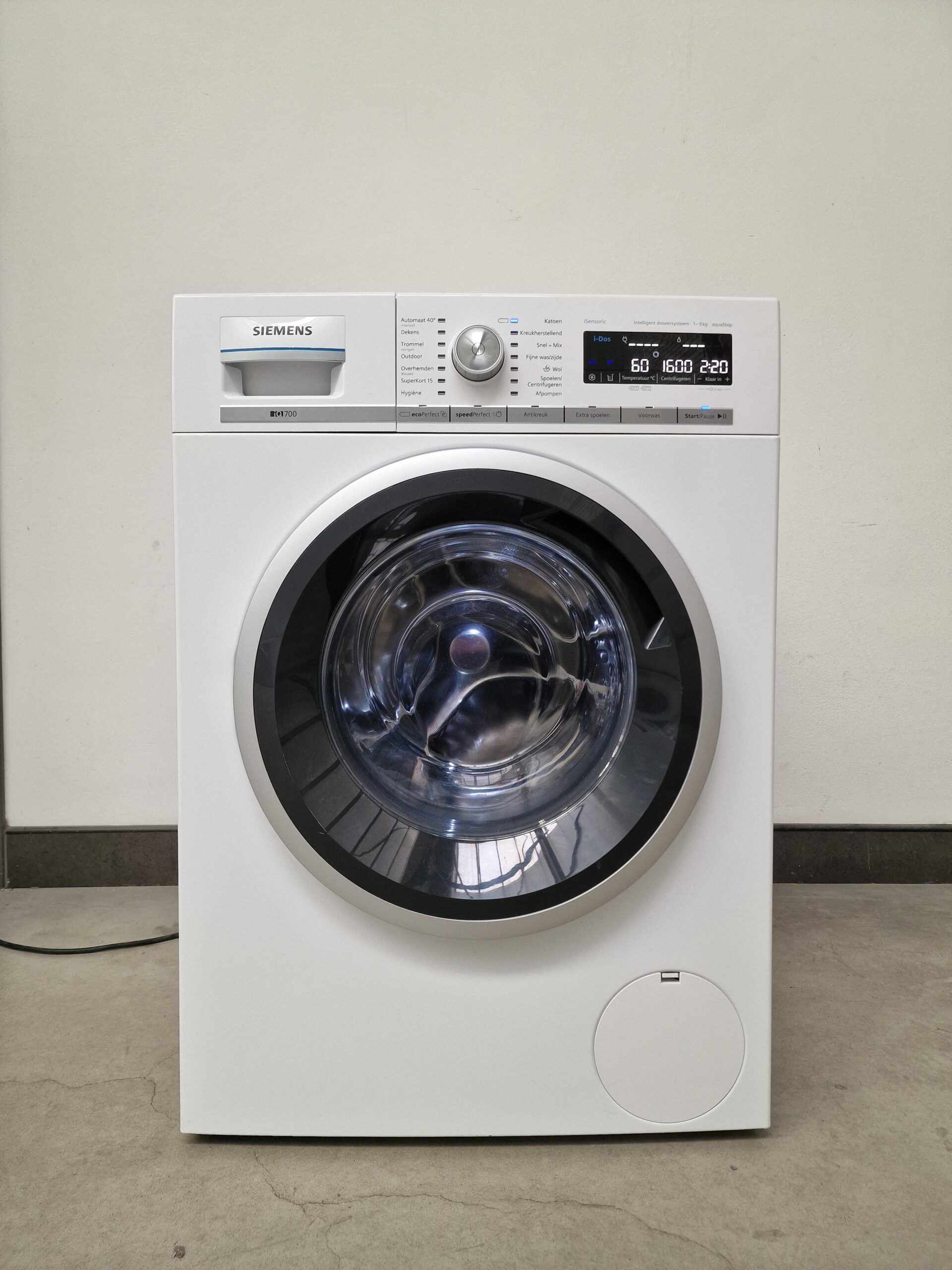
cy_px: 635
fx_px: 843
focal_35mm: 23
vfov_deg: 73.9
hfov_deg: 58.9
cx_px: 476
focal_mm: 6.4
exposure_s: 1/100
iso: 160
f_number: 1.8
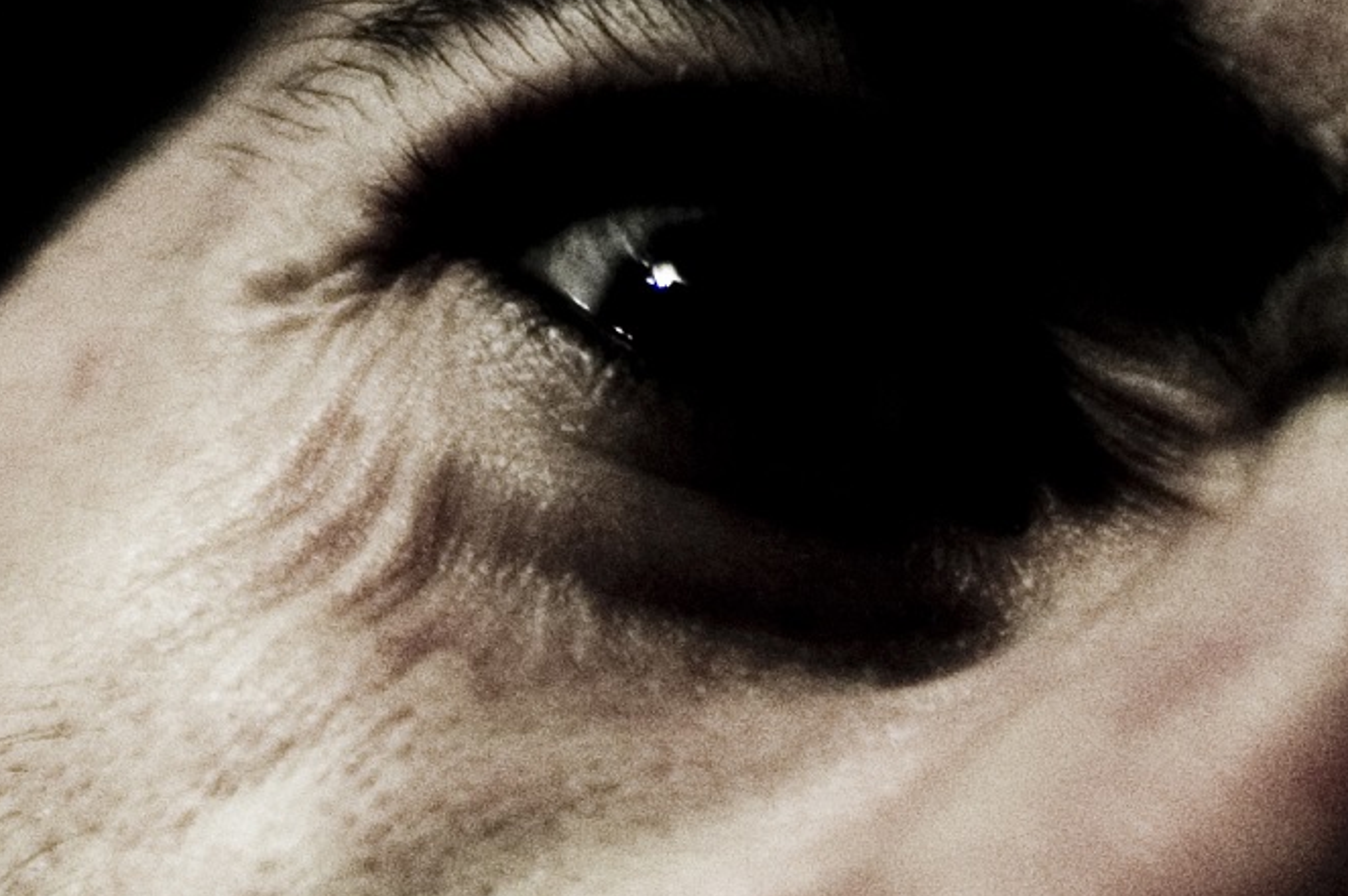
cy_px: 1227
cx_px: 566
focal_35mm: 238
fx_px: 8905
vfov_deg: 5.7
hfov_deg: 8.7
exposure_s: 1/200
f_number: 1.8
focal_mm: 50
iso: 1000
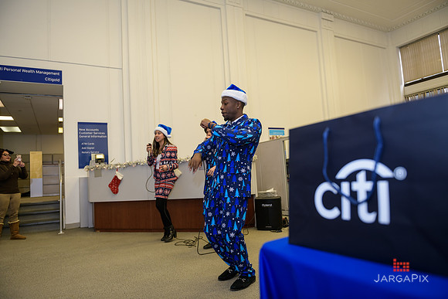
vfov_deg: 53.2
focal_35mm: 24
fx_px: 299
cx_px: 224
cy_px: 150
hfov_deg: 73.7
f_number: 3.2
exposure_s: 1/125
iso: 400
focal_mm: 24
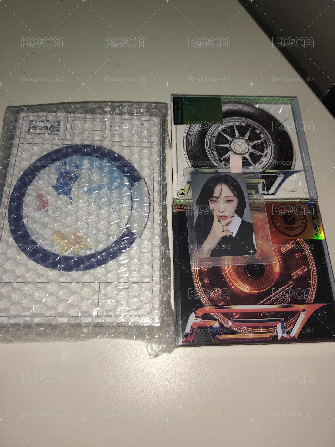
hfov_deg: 58.9
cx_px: 168
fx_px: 297
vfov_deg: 73.9
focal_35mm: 23
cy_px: 224
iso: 320
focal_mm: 6.19
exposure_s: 1/60
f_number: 1.65
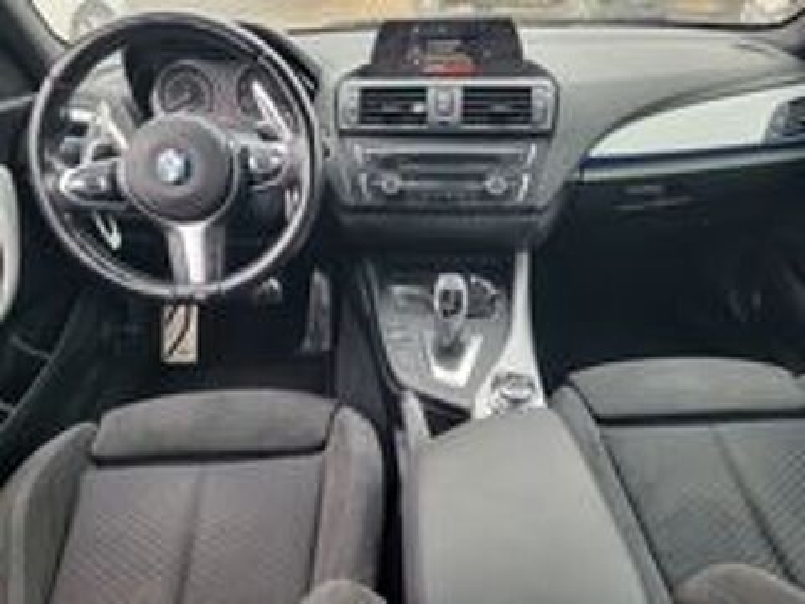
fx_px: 605
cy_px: 302
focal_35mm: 26
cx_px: 402
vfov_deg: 53.1
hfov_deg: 67.3
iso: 320
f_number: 1.8
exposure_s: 1/50
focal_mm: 5.4
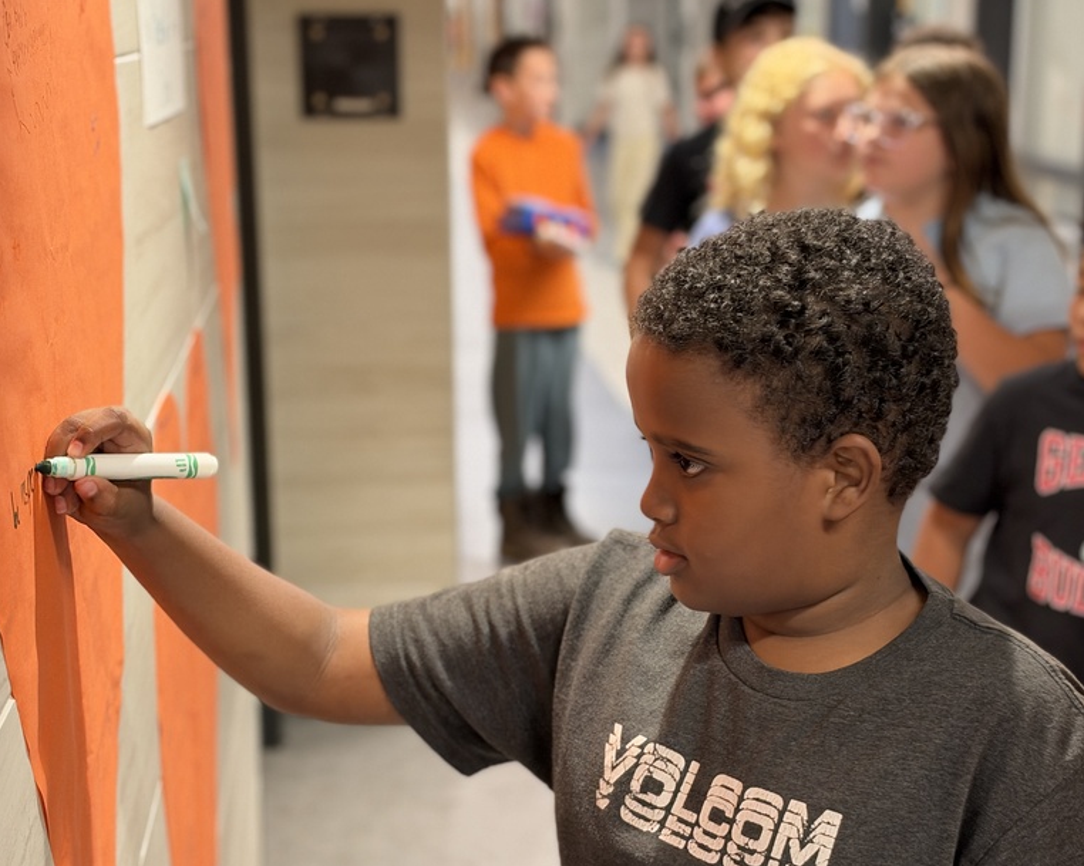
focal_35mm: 63
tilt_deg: -12.4
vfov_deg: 24.1
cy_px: 532
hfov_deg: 30.0
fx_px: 2020
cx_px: 541
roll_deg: +0.2
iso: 320
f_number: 1.8
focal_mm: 6.93
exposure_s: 1/75
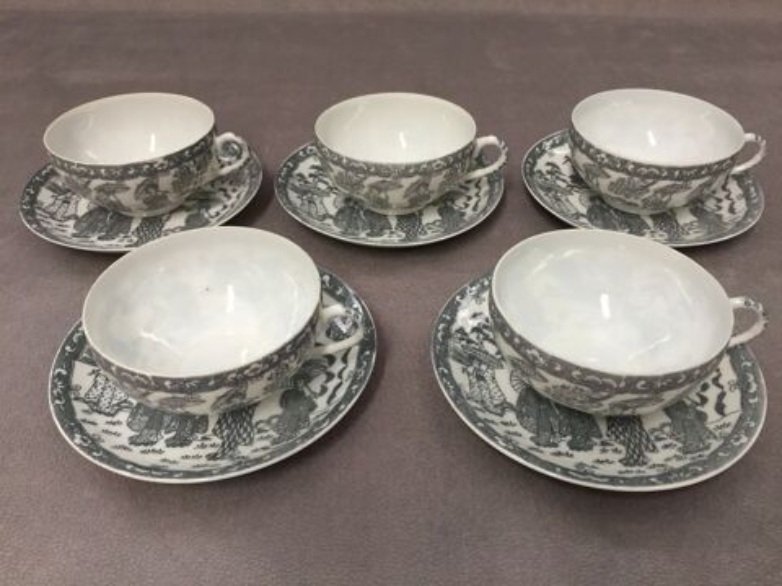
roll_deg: -0.8
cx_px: 391
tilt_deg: -40.1
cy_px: 293
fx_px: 655
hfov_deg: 61.7
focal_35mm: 29
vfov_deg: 48.2
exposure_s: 1/33
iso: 64
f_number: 2.2
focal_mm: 4.15
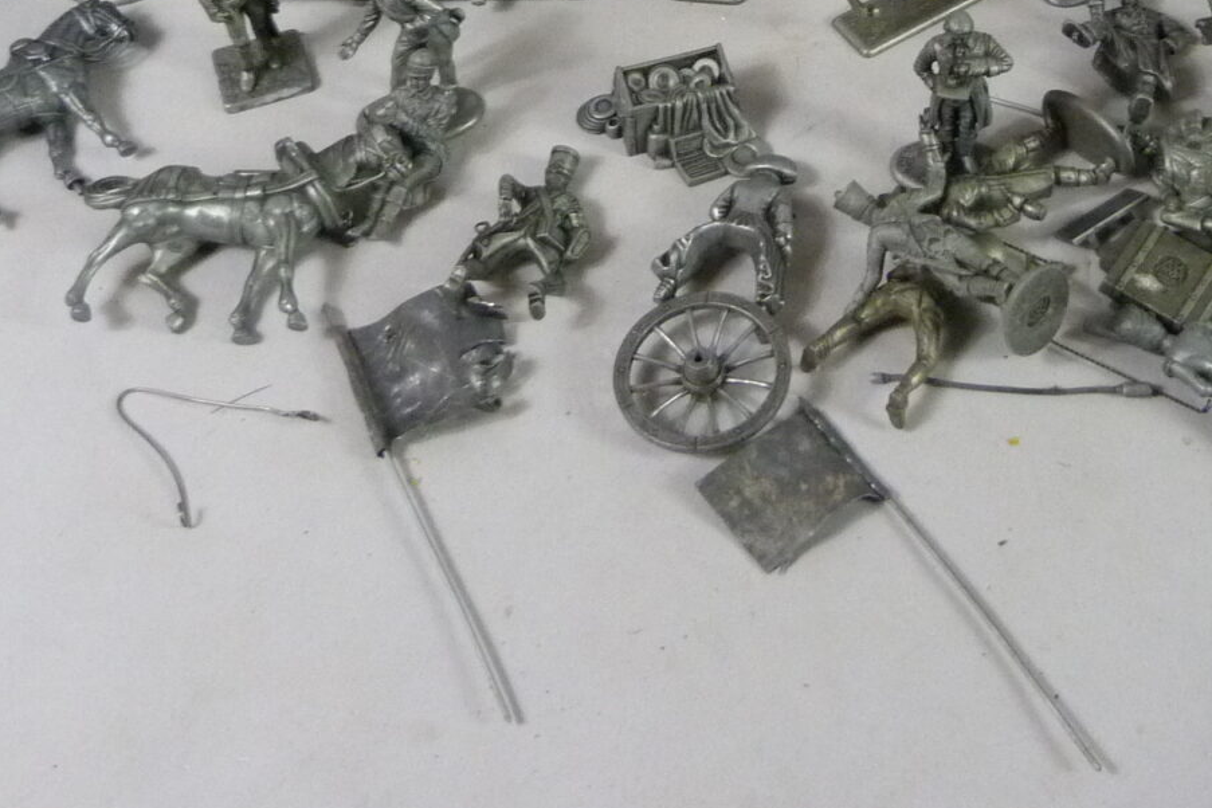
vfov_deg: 22.0
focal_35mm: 59
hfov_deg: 33.5
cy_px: -42
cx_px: 836
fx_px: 1986
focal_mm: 4.5
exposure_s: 1/50
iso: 400
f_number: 2.8
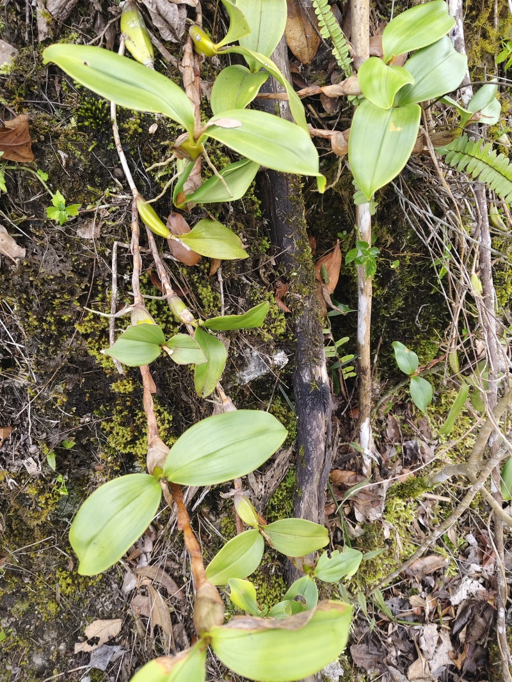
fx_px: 513
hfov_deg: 53.1
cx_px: 256
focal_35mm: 26
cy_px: 341
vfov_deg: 67.3
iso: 108
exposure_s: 1/100
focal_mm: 4.84
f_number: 1.79
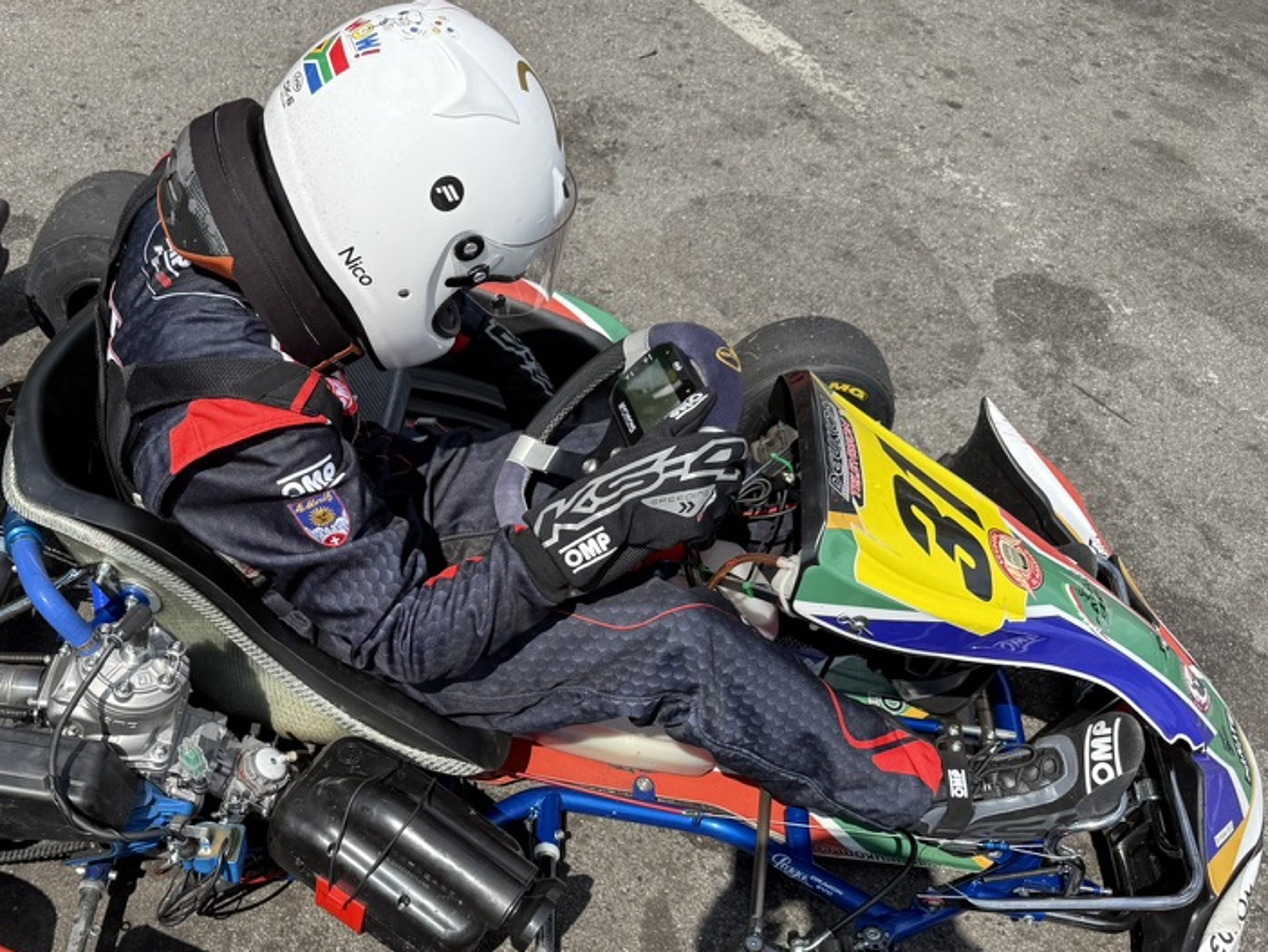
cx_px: 392
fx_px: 1283
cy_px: 602
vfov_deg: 40.4
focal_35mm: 35
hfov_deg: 51.3
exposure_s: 1/1855
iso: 80
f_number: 1.78
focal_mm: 6.76
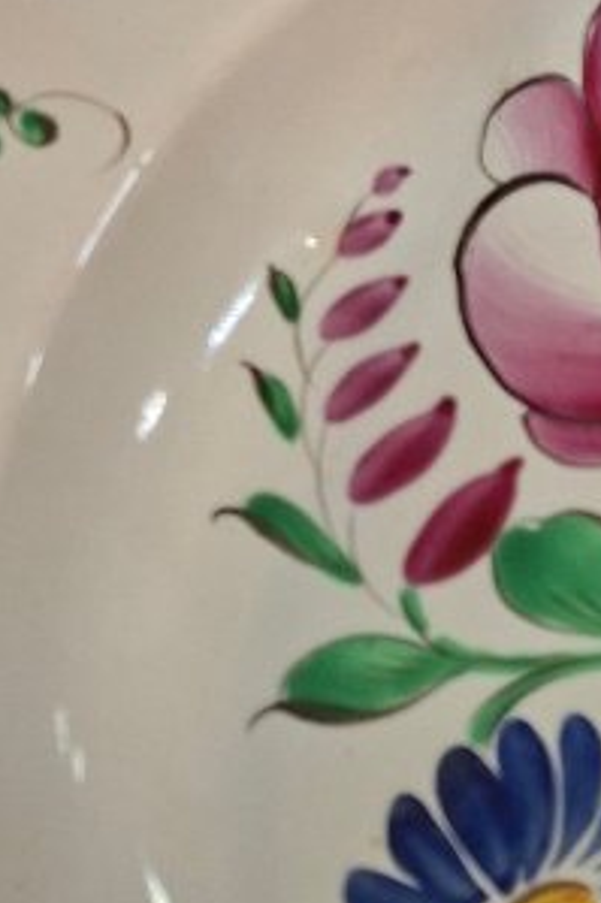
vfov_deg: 19.5
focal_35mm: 96
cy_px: -281
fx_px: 2407
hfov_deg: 12.3
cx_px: 1259
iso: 320
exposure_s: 1/50
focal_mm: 5.54
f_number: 1.8
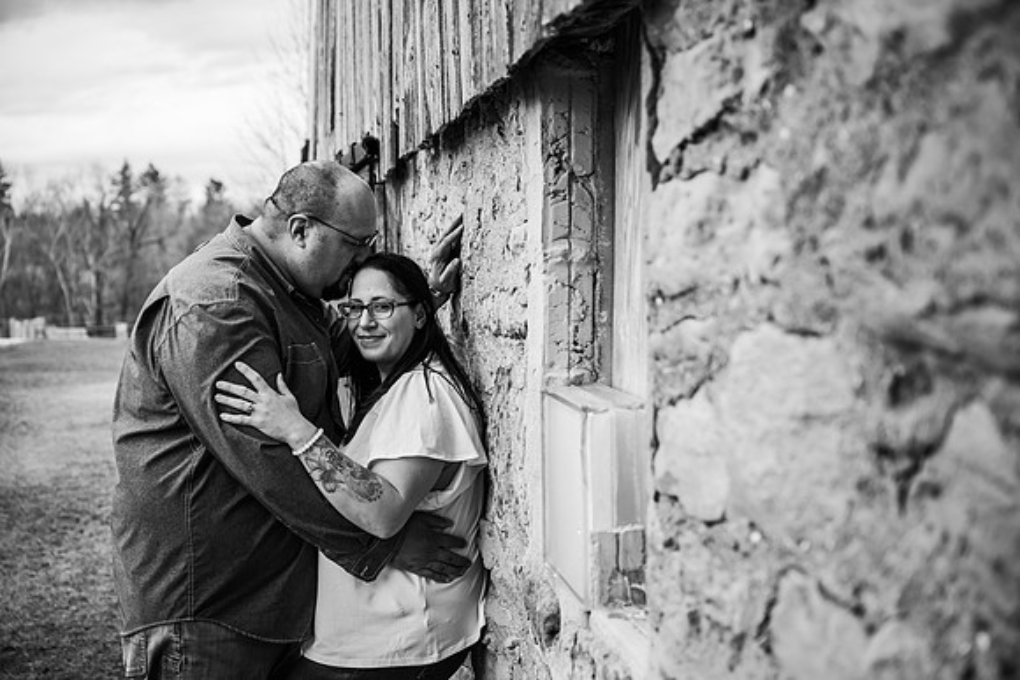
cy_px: 340
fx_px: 1304
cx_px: 510
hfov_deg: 42.7
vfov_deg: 29.3
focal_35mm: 46
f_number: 3.5
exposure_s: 1/250
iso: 320
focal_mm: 46
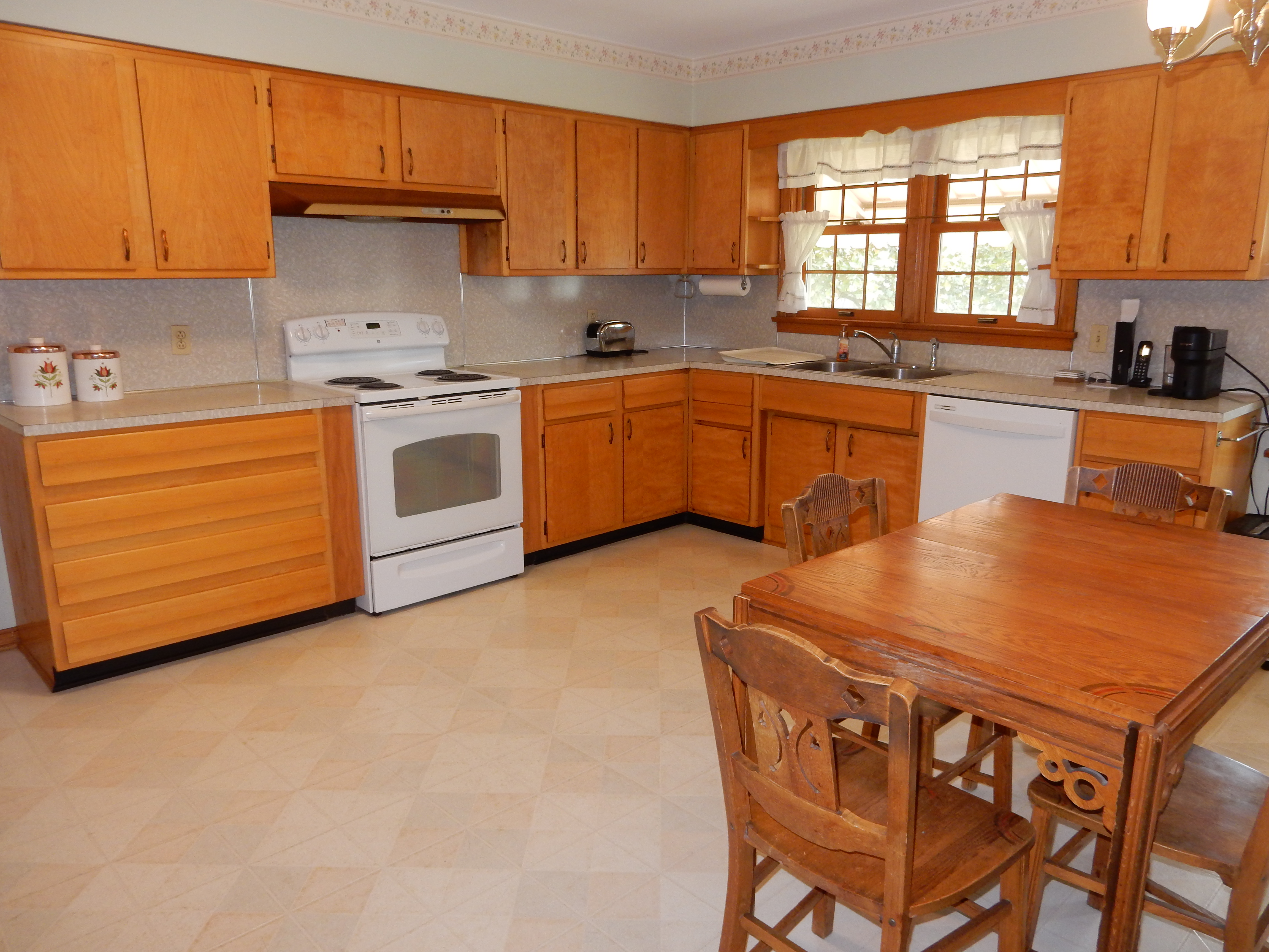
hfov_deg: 69.4
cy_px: 476
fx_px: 916
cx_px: 634
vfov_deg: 54.9
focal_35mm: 25
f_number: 3.7
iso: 220
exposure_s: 1/30
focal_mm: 4.5
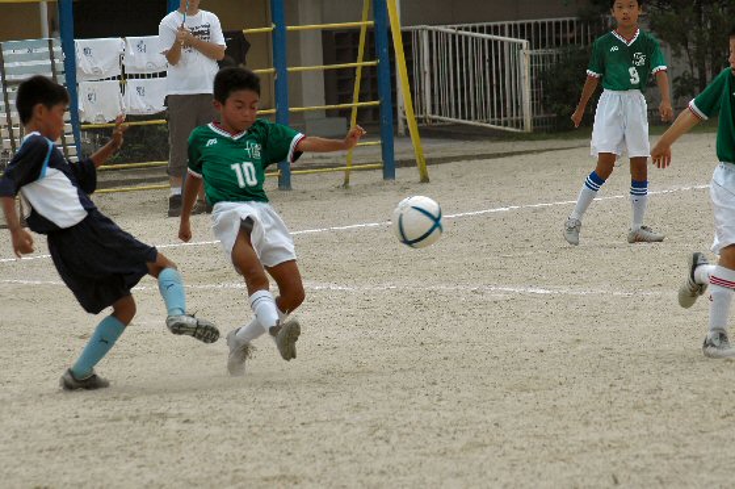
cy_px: 244
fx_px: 4435
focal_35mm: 218
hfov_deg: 9.5
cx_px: 368
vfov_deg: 6.3
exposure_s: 1/800
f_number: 7.1
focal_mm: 145
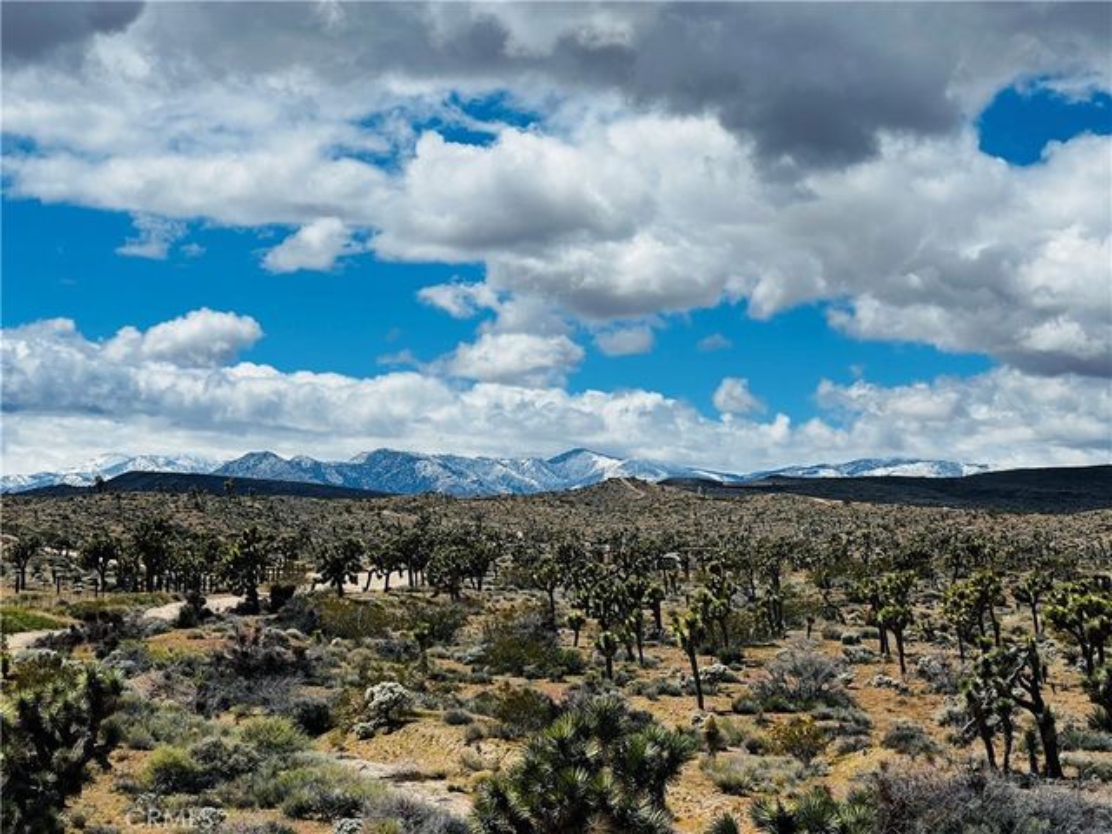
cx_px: 556
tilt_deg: +3.9
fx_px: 2474
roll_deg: -1.0
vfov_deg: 19.1
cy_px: 417
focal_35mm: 77
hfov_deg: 25.3
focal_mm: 9
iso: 32
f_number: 2.8
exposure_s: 1/1908
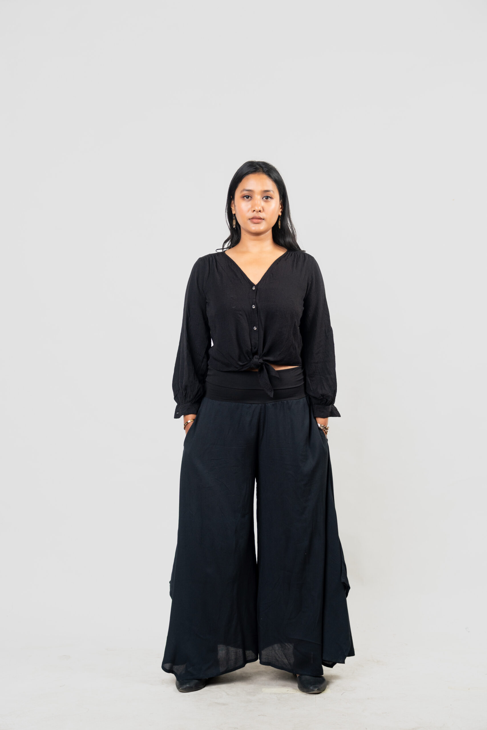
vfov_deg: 37.5
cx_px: 244
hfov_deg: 25.5
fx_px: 1075
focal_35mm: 53
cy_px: 365
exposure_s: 1/200
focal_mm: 53
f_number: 4
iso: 200
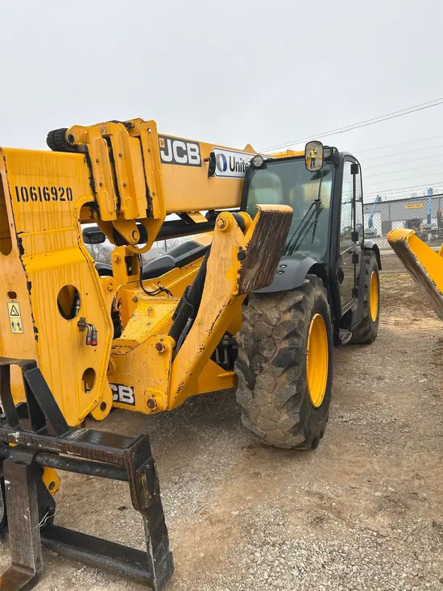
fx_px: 444
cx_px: 222
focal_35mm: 26
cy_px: 296
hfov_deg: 53.1
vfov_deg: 67.3
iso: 50
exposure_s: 1/536
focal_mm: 5.7
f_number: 1.5
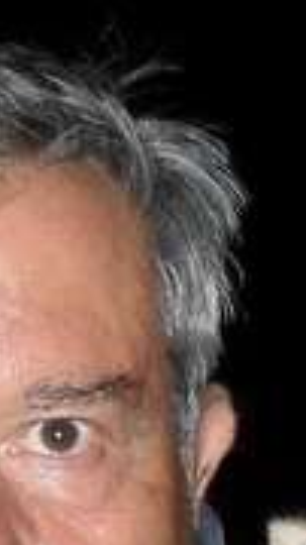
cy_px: 905
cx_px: 88
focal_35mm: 184
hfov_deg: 6.6
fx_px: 2659
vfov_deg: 11.1
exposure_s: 1/45
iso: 200
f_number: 2.8
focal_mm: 6.3
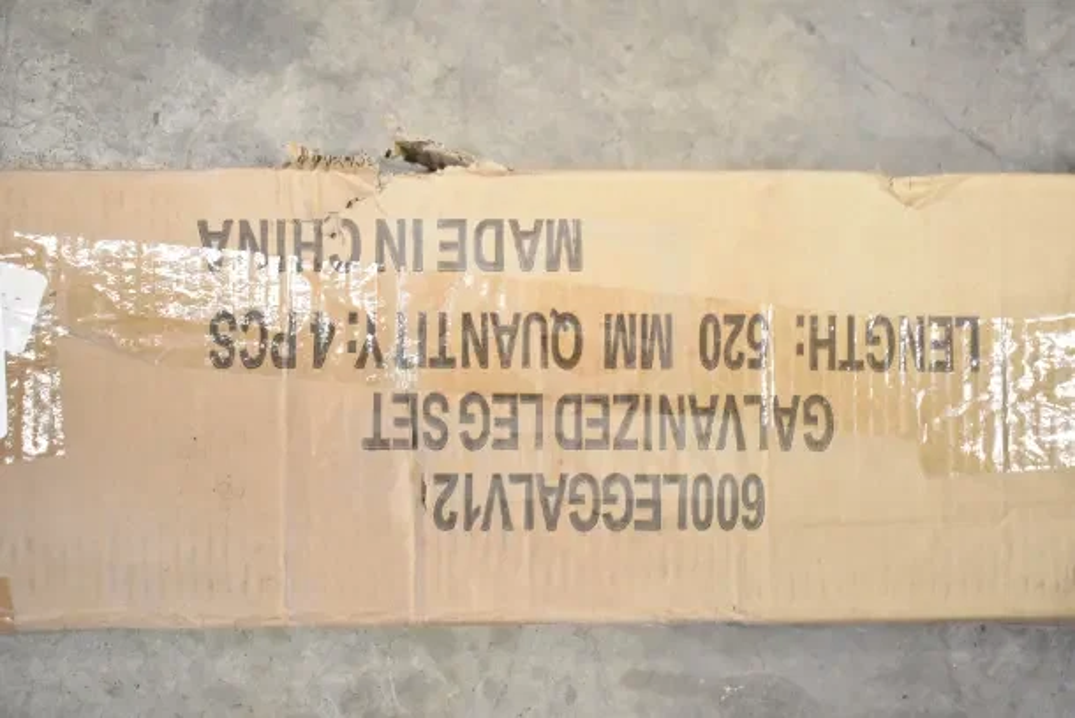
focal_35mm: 44
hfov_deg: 45.0
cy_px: 359
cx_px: 538
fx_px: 1299
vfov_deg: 30.9
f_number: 4.2
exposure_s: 1/50
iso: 3200
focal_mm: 29
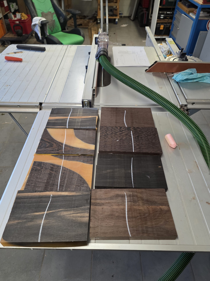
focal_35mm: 23
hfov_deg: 58.9
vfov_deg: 73.9
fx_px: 186
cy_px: 140
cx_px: 105
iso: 400
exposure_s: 1/100
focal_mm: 6.3
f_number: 1.7
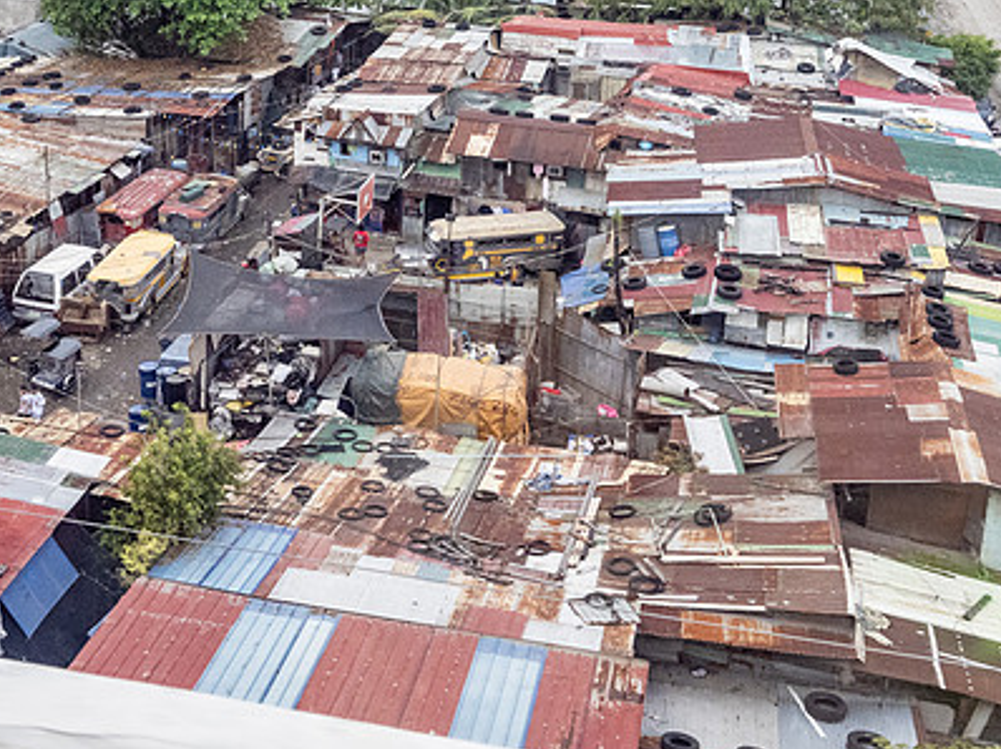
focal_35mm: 54
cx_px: 304
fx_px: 1561
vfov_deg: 26.0
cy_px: 58
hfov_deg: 35.1
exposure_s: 1/640
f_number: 5.6
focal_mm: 24
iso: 3600
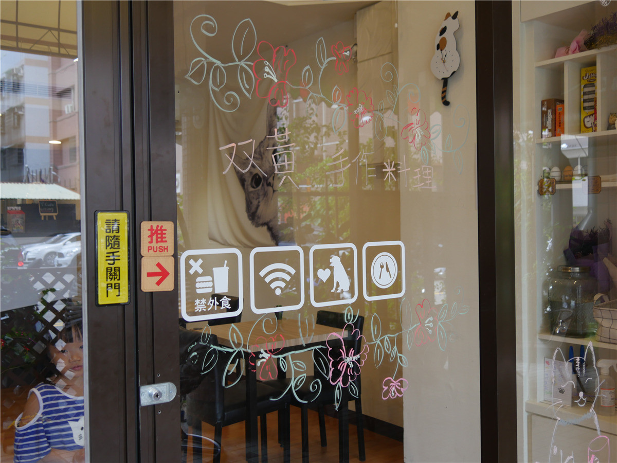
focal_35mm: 38
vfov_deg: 37.7
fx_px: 677
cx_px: 308
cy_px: 232
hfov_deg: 49.0
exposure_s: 1/60
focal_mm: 19
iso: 250
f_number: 3.8
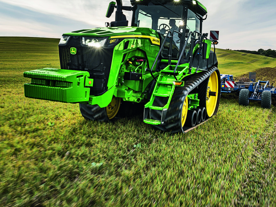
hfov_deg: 49.2
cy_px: 70
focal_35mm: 37
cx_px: 185
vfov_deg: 38.3
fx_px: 295
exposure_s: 1/30
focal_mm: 19
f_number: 16
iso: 200
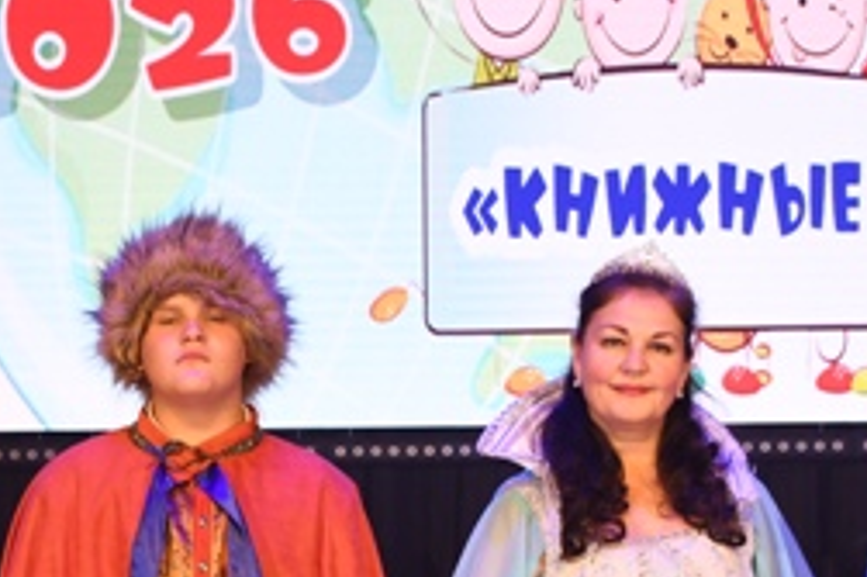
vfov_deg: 13.2
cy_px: 568
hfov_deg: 20.0
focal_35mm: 102
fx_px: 2455
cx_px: 373
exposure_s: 1/100
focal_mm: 27
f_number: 5
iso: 500
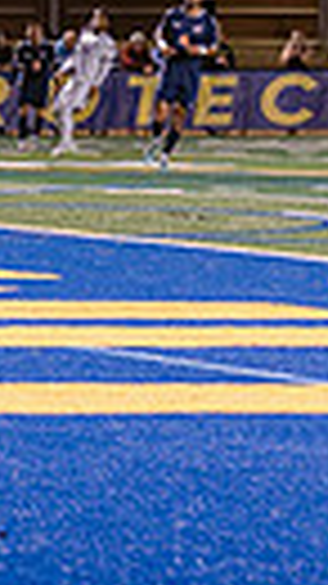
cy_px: 164
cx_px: -872
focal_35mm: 327
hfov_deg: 3.6
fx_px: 5063
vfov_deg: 6.6
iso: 2500
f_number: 4
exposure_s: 1/160
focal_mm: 70
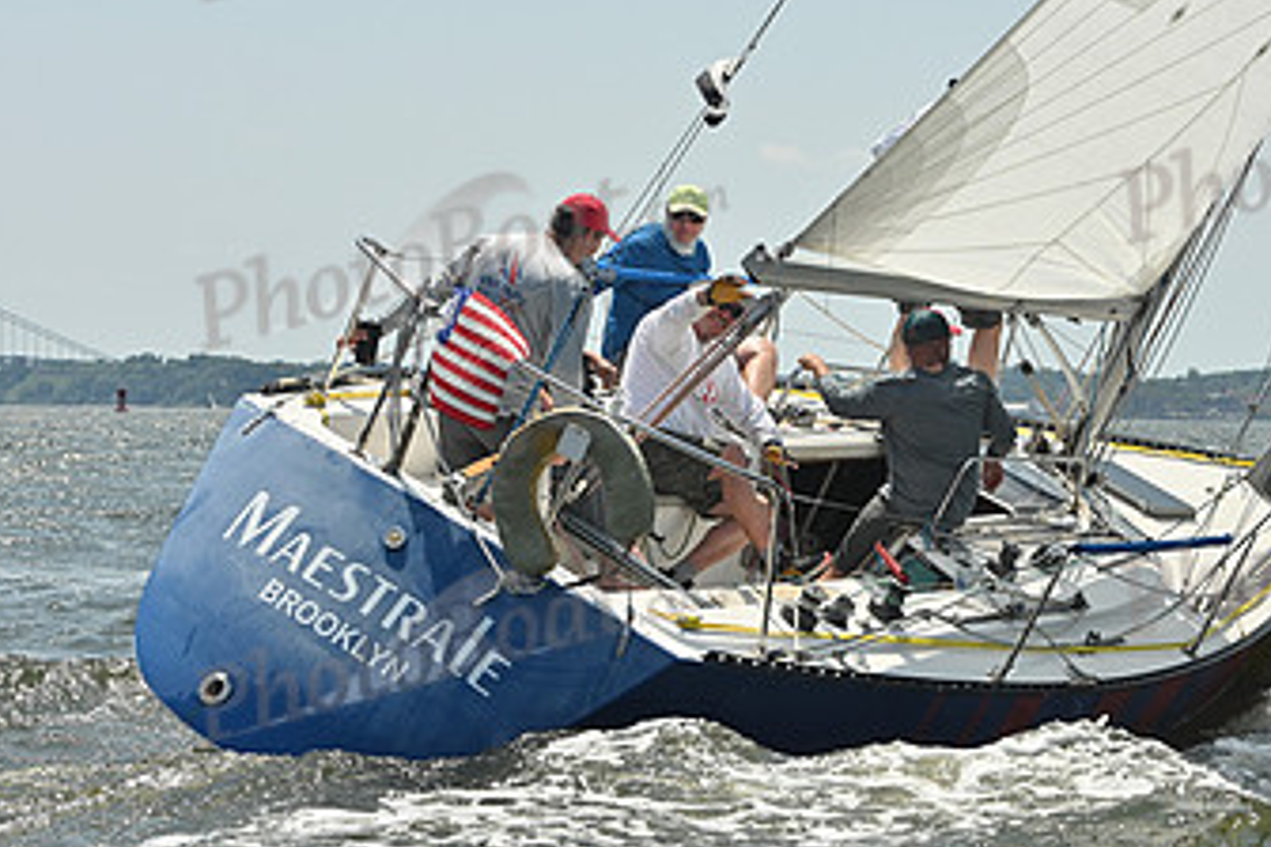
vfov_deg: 11.3
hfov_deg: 16.8
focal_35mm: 121
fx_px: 4272
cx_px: 927
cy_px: 395
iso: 320
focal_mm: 70
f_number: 10
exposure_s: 1/1250
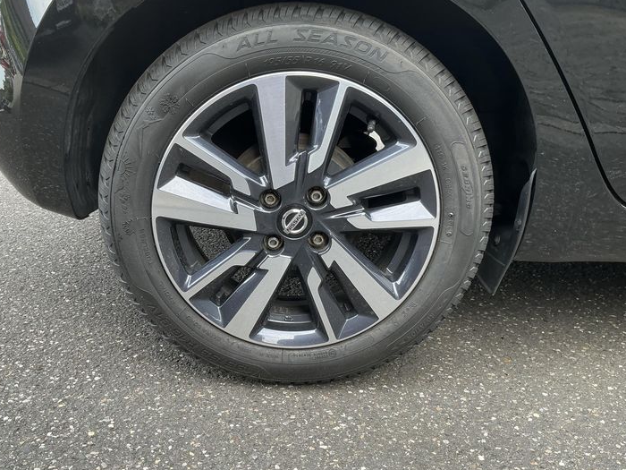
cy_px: 246
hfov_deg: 56.6
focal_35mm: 32
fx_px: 579
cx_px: 273
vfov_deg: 44.1
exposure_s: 1/122
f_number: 1.8
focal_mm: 3
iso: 16
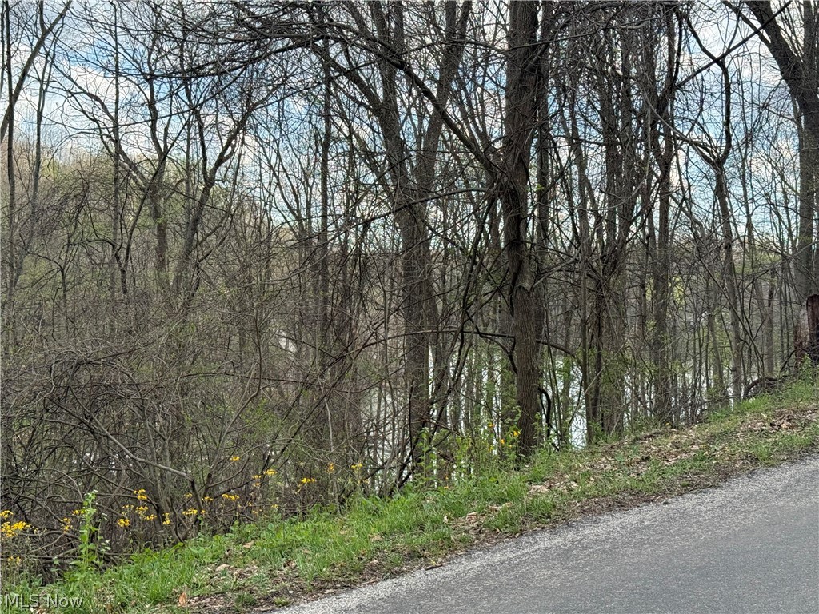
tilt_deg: -0.7
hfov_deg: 39.7
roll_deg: -3.1
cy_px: 307
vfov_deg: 30.3
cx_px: 410
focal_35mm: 48
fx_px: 1136
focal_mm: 6.76
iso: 100
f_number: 1.78
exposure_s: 1/987
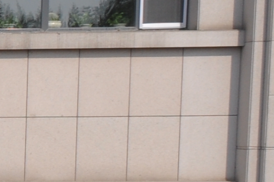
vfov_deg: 5.4
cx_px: -632
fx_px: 1882
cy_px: 343
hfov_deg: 7.1
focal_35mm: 248
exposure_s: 1/400
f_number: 10
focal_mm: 23
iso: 200
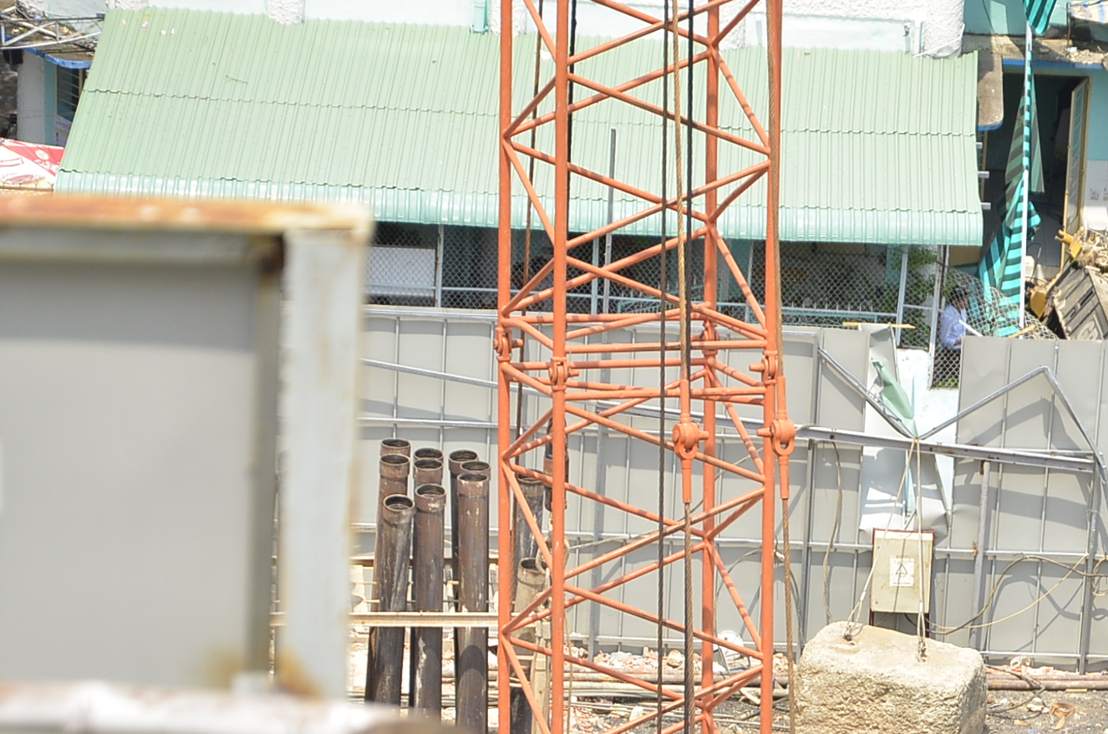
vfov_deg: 6.1
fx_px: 6849
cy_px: 677
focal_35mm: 223
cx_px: 928
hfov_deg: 9.2
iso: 400
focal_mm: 80
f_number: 5.6
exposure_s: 1/1000
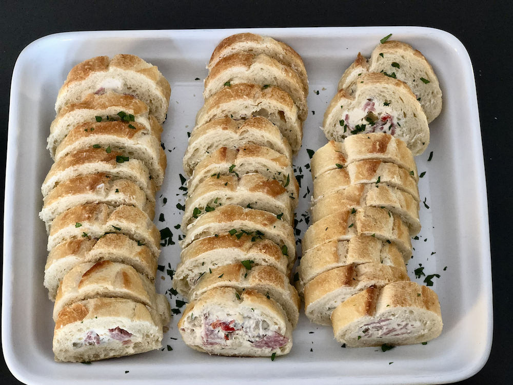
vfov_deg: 28.0
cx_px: 256
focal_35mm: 52
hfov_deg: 36.8
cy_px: 192
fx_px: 771
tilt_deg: -80.1
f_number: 2.4
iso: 160
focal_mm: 6
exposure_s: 1/15
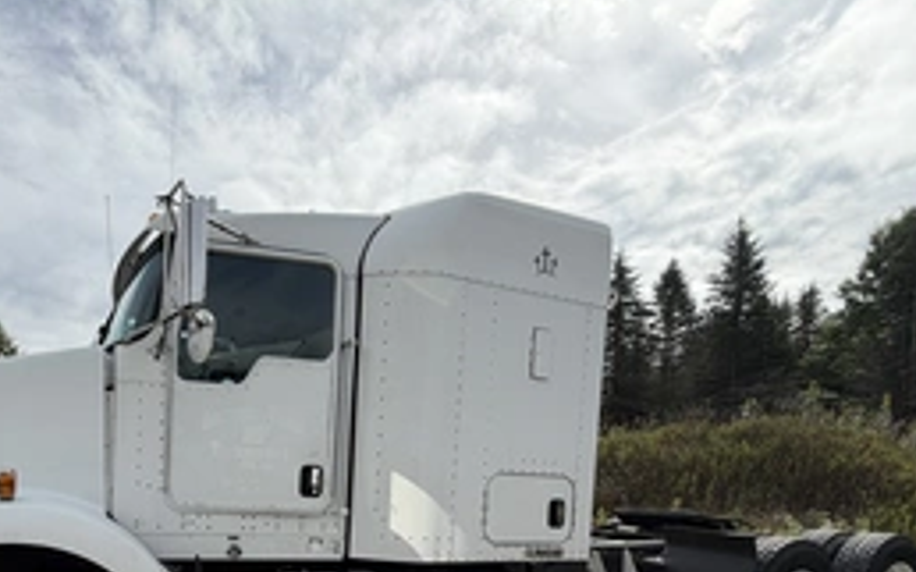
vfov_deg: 47.7
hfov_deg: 74.2
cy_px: 512
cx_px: 288
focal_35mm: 23
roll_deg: -0.1
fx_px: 574
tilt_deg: -1.6
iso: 25
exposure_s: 1/1534
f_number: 2.2
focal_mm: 2.22
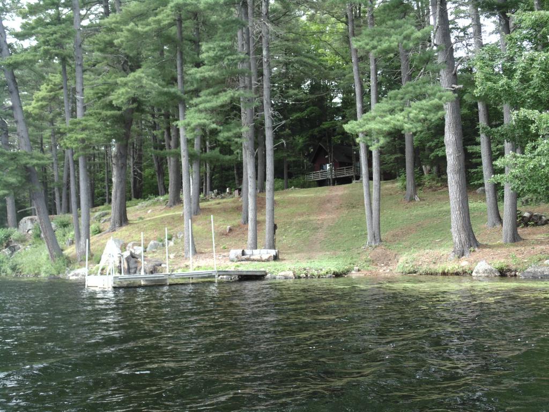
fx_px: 650
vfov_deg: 35.1
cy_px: 206
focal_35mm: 41
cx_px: 274
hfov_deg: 45.8
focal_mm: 7.4
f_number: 3.6
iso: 80
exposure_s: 1/125
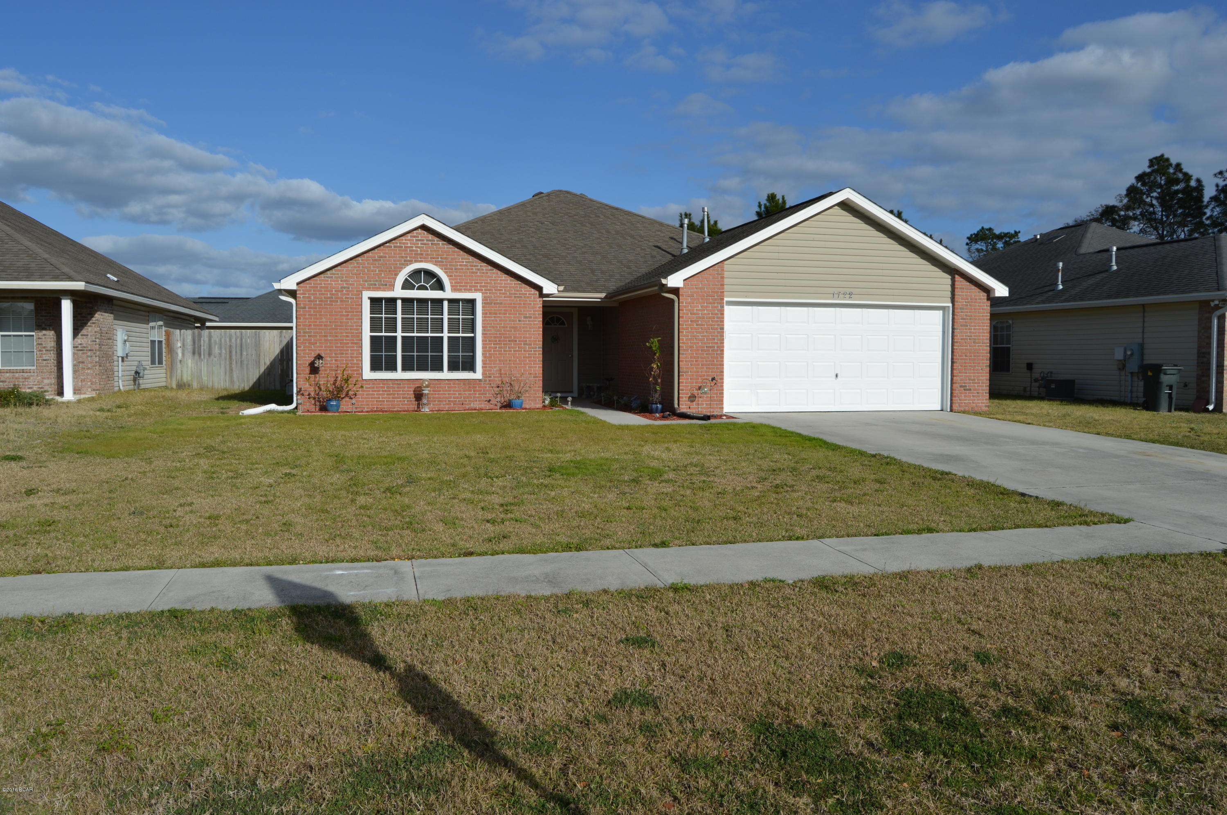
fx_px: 919
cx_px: 614
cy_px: 408
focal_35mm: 27
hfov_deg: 67.4
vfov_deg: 47.8
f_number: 10
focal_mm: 18
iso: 100
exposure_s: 1/400
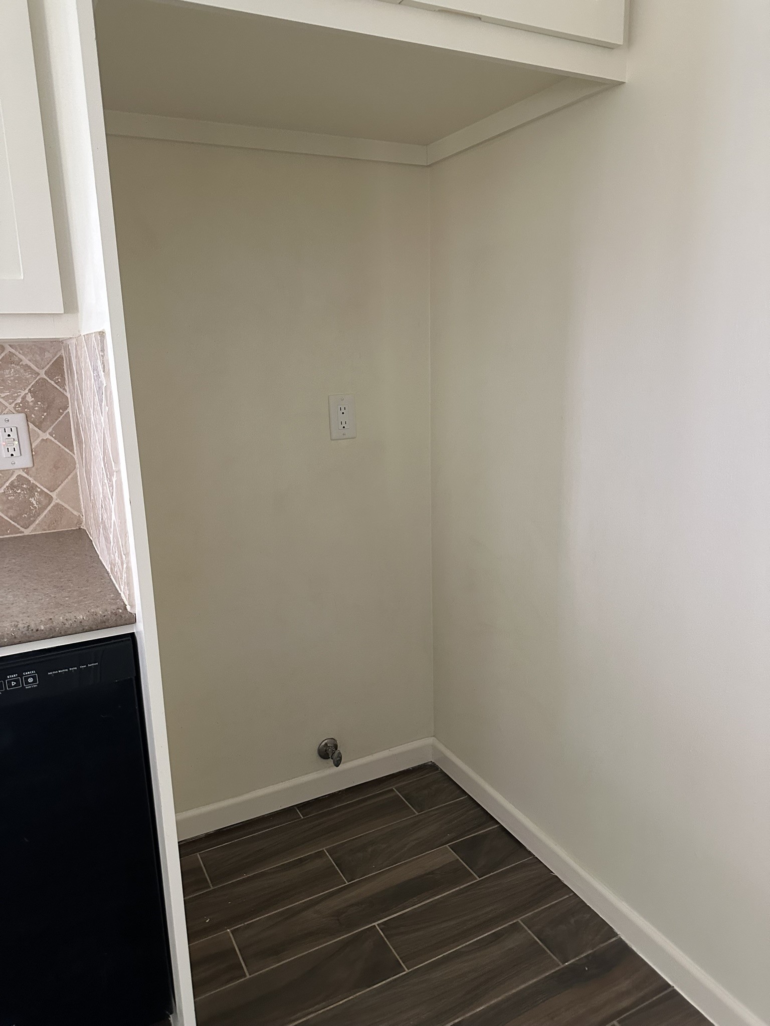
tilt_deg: -13.1
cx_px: 385
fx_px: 712
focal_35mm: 24
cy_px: 513
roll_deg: +0.9
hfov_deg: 56.8
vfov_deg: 71.6
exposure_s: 1/60
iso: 400
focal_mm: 6.86
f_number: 1.78
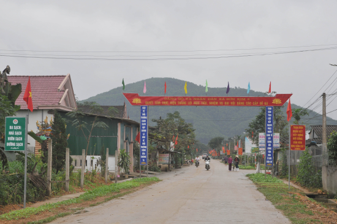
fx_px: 771
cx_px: 168
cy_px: 112
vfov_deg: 16.5
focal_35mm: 82
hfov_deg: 24.7
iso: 200
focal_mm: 55
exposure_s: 1/200
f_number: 7.1
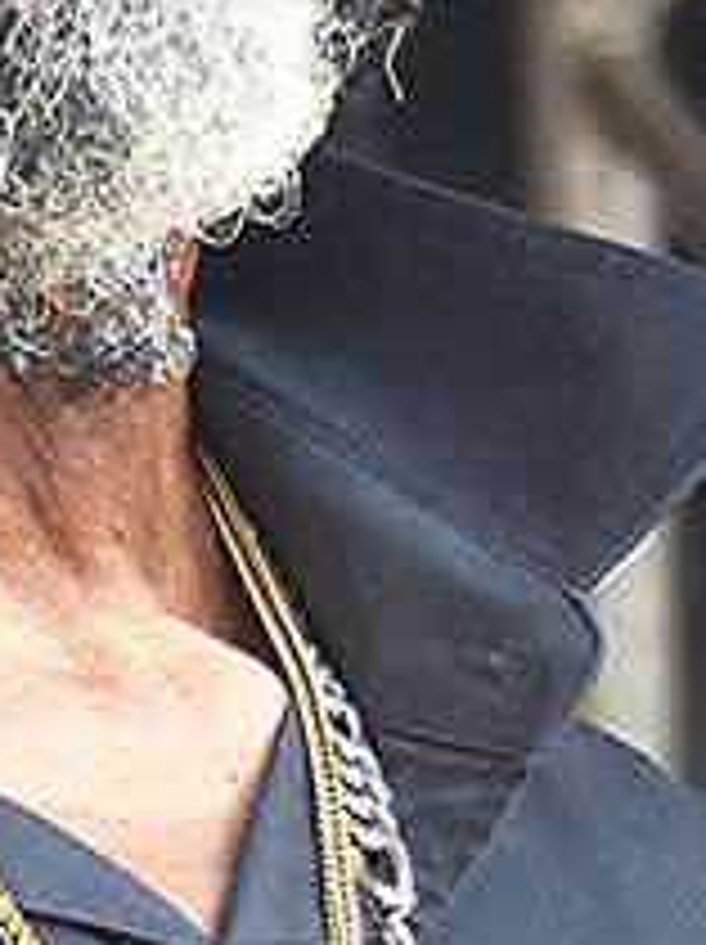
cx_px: 54
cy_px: 261
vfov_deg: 2.5
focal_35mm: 786
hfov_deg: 1.9
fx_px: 21418
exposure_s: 1/80
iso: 160
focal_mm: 29.6
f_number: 2.8
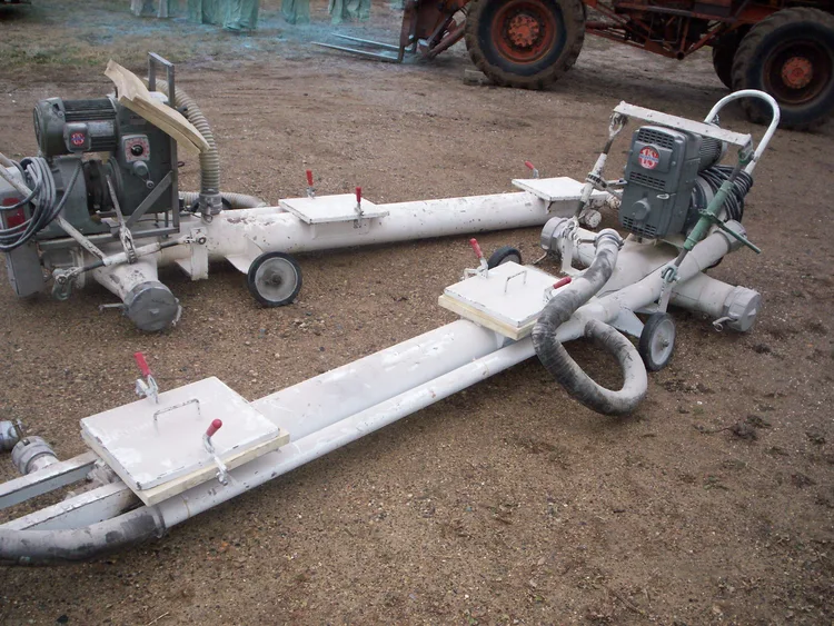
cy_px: 313
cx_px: 417
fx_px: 868
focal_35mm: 36
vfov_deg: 39.7
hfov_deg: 51.3
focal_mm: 5.9
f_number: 4.5
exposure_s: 1/84.4
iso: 140
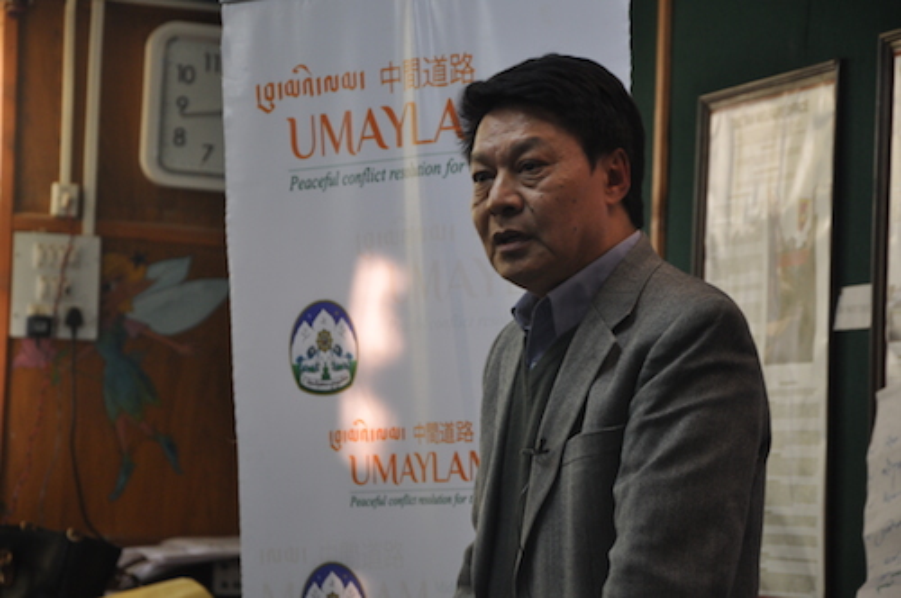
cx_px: 450
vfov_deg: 8.7
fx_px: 3937
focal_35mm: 158
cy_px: 299
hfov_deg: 13.1
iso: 640
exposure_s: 1/40
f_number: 5.6
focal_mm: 105
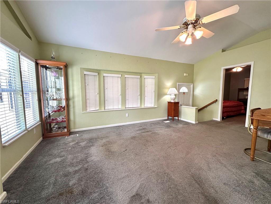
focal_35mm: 14
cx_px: 136
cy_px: 102
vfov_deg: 85.7
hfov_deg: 102.1
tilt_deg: -5.1
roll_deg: +0.4
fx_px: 110
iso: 160
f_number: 2.2
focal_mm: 2.22
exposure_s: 1/120
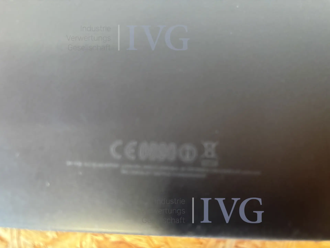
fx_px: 248
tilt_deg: -76.0
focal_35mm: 26
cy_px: 124
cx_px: 165
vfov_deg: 53.1
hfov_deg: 67.3
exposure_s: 1/33
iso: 400
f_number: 1.6
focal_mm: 5.96
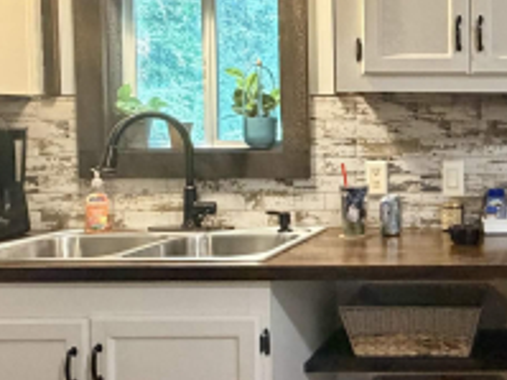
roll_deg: +0.0
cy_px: 156
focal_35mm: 47
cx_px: 541
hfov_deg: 35.3
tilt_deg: -3.1
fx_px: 688
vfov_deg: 30.8
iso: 500
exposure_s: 1/60
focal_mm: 2.22
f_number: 2.2
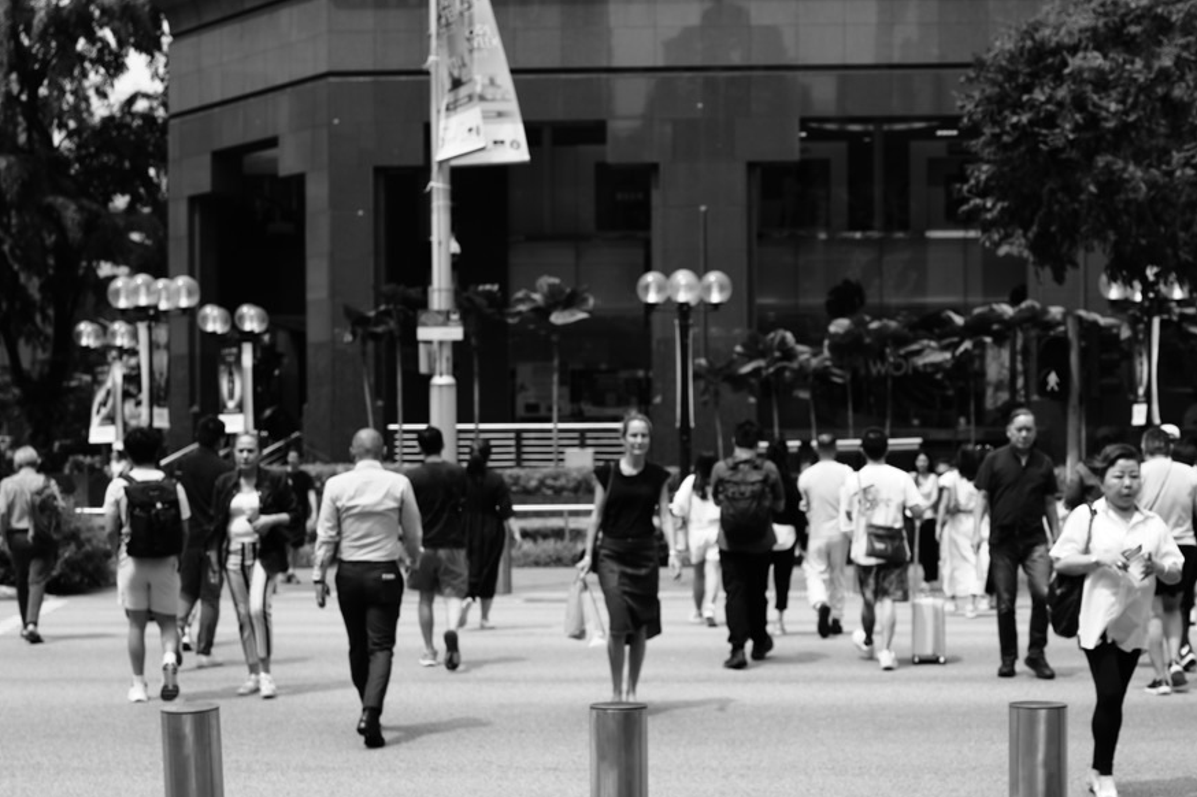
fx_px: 2094
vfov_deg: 21.5
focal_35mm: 63
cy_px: 501
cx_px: 724
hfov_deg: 31.8
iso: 100
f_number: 5
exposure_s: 1/320
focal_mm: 43
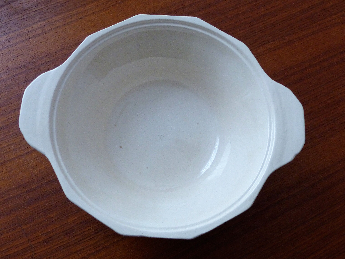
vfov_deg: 38.7
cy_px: 130
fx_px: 369
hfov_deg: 50.1
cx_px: 172
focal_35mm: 37
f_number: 2.8
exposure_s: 1/30
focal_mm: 6.4
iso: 400
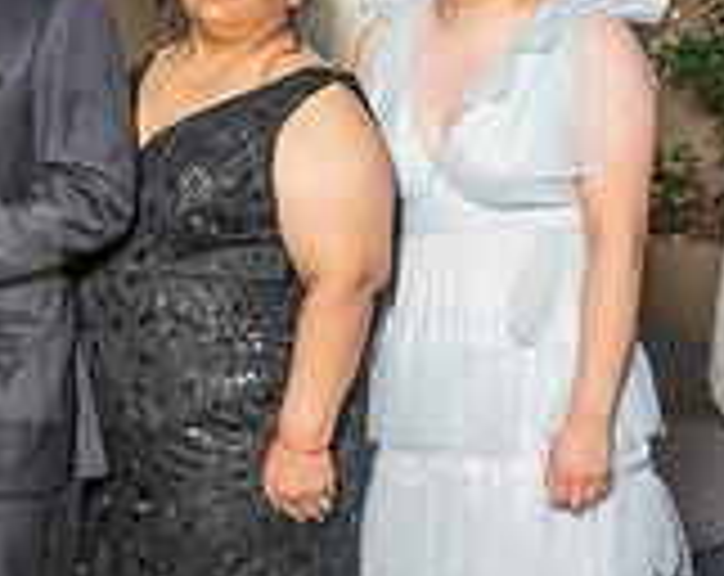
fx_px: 2437
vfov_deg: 13.5
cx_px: -374
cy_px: 276
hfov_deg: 15.5
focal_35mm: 114
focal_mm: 32
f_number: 4.5
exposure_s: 1/200
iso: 640
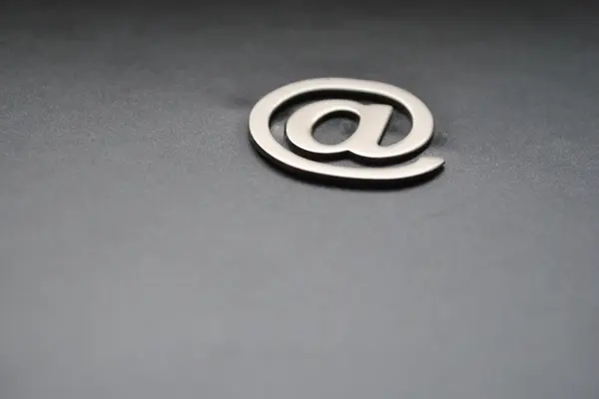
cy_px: 200
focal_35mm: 72
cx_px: 300
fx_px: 1198
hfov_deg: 28.1
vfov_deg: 18.9
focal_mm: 48
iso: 200
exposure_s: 1/30
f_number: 5.3
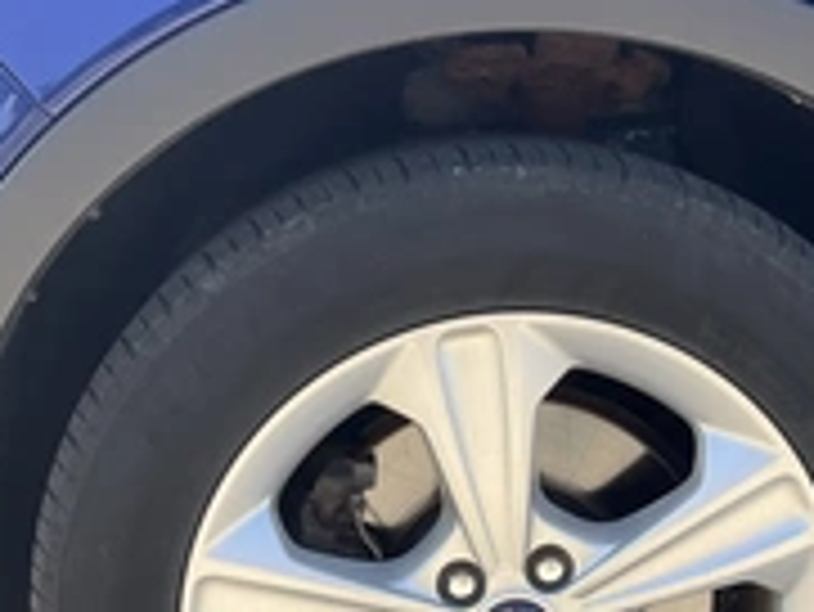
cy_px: 513
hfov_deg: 30.1
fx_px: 1506
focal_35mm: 64
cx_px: 513
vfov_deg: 22.6
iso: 25
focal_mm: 3
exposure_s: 1/325
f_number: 1.8
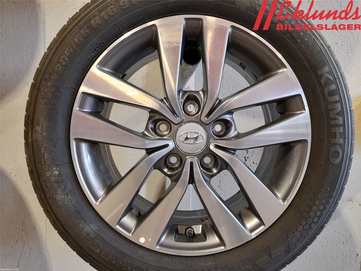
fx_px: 261
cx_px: 180
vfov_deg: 54.9
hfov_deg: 69.4
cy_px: 136
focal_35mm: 25
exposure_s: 1/50
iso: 320
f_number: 2
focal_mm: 4.6
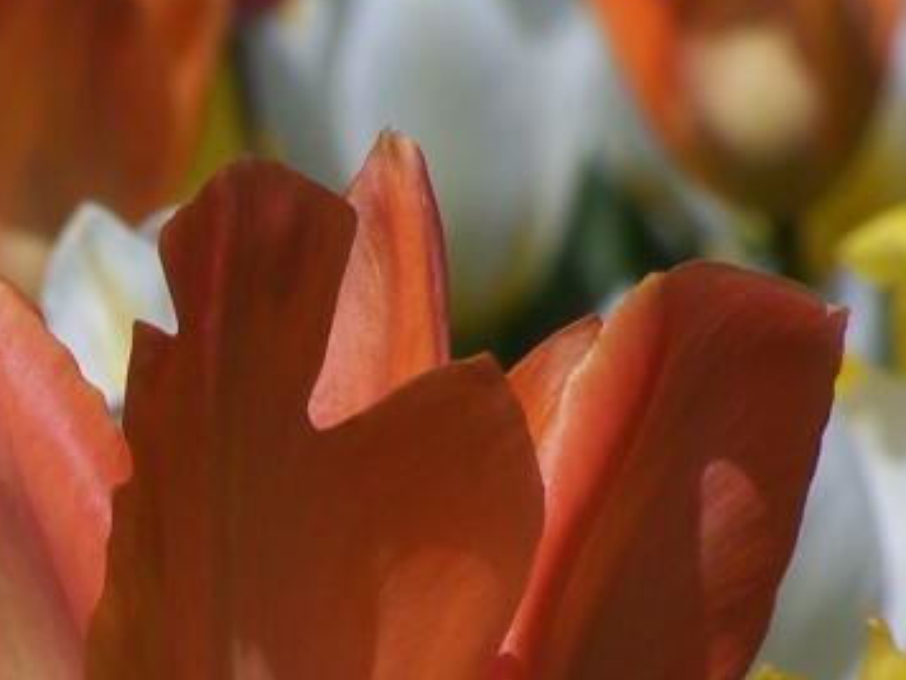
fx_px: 17902
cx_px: -69
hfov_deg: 2.9
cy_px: 823
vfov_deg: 2.2
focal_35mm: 684
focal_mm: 39.5
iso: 80
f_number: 6.3
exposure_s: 1/1000
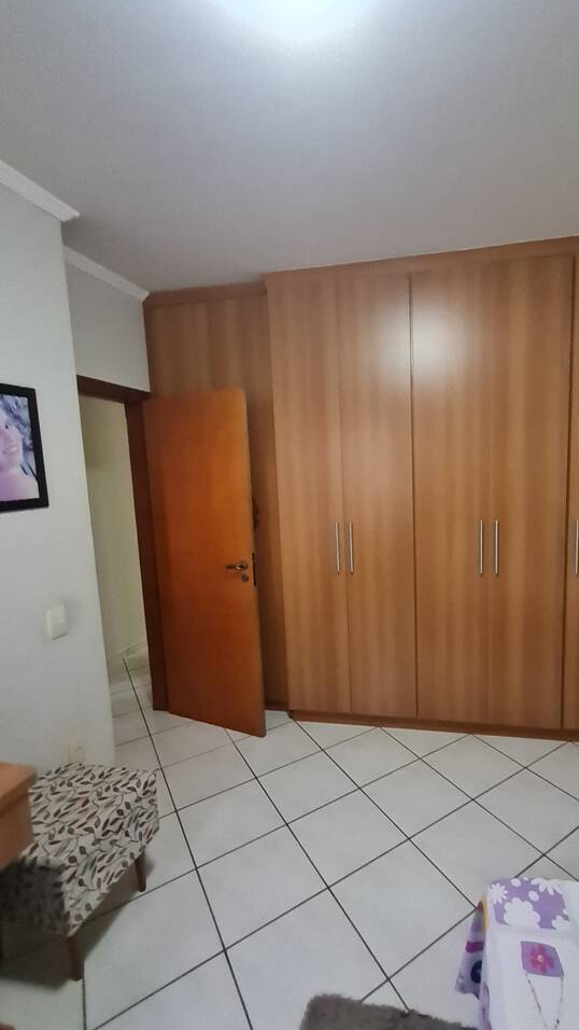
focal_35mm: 16
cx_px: 376
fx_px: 437
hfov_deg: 65.7
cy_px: 526
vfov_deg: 99.3
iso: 1000
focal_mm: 1.74
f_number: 2.2
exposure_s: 1/24
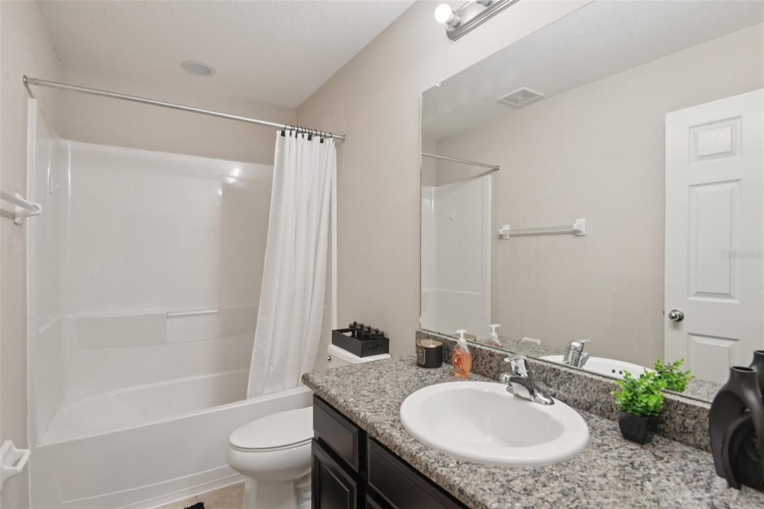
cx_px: 382
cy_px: 254
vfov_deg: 70.4
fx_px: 361
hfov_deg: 93.3
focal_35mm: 17
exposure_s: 1/25
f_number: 8
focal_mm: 17
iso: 400
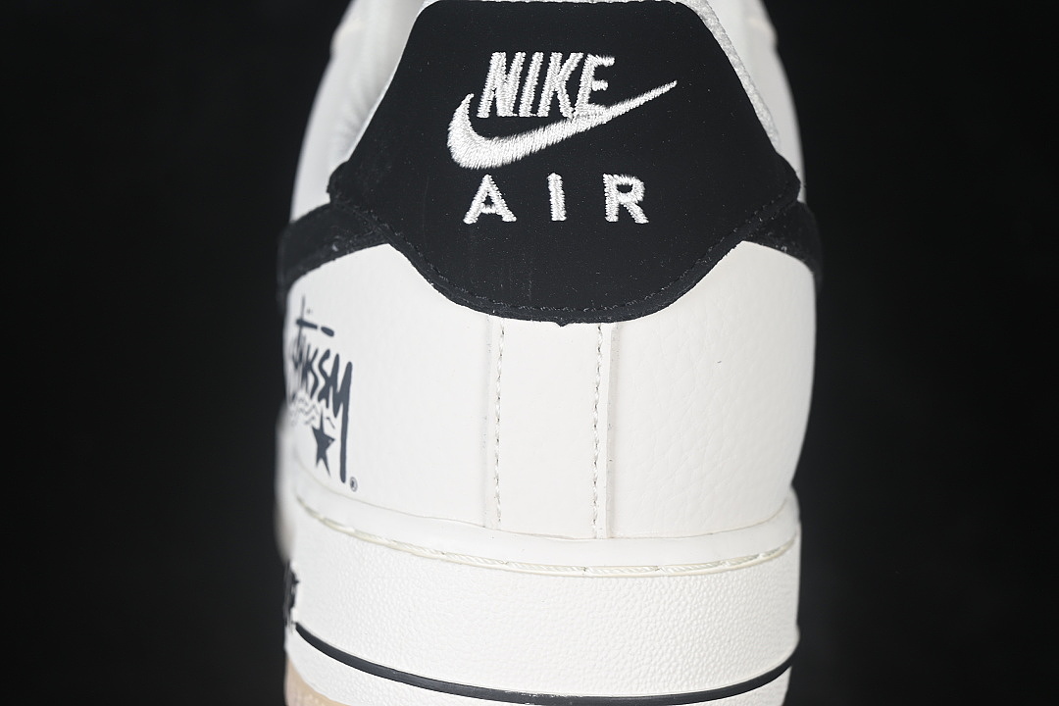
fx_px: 2206
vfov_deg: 18.2
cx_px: 530
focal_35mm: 75
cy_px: 353
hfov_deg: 27.0
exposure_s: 1/80
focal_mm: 50
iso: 160
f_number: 7.1
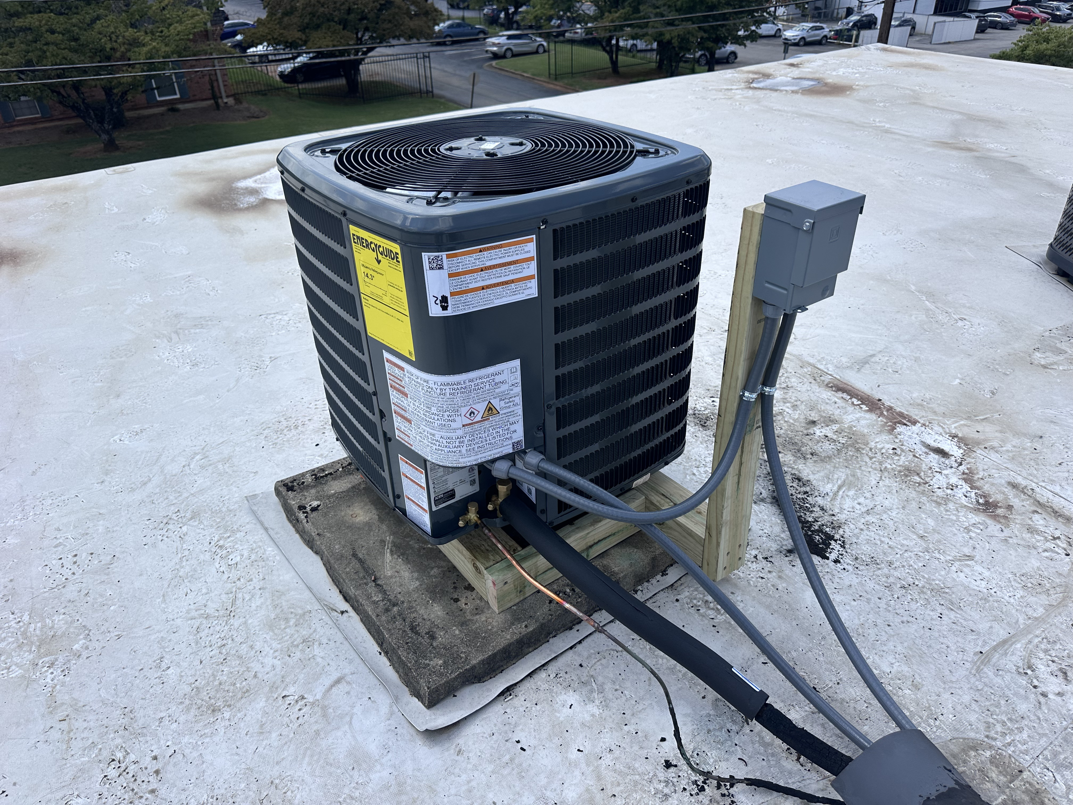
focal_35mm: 24
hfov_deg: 71.6
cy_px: 402
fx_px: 744
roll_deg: +1.0
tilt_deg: -34.4
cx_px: 536
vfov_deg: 56.8
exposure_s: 1/4762
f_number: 1.78
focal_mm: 6.86
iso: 80
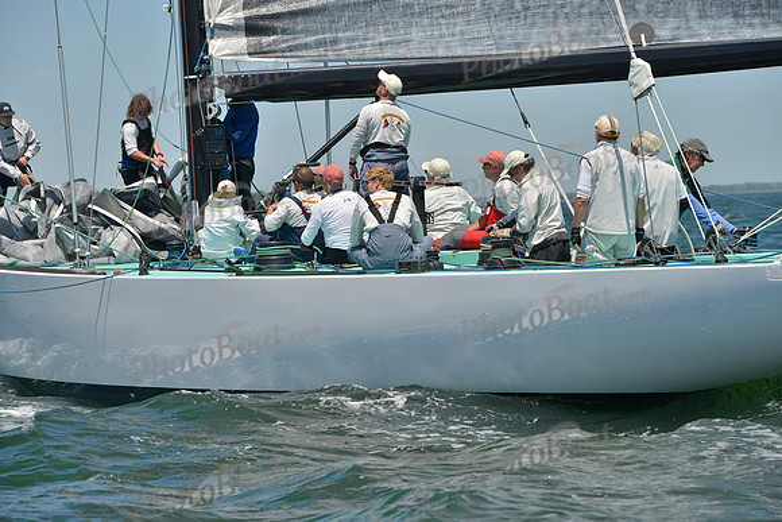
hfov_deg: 12.8
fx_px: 3476
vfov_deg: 8.6
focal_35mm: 160
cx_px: 391
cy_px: 261
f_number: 8
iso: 280
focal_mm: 160
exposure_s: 1/1250
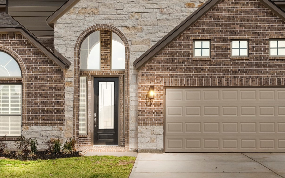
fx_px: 637
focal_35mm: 82
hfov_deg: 25.2
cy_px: 57
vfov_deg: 15.9
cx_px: 136
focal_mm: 30
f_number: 9
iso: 320
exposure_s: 1/1250
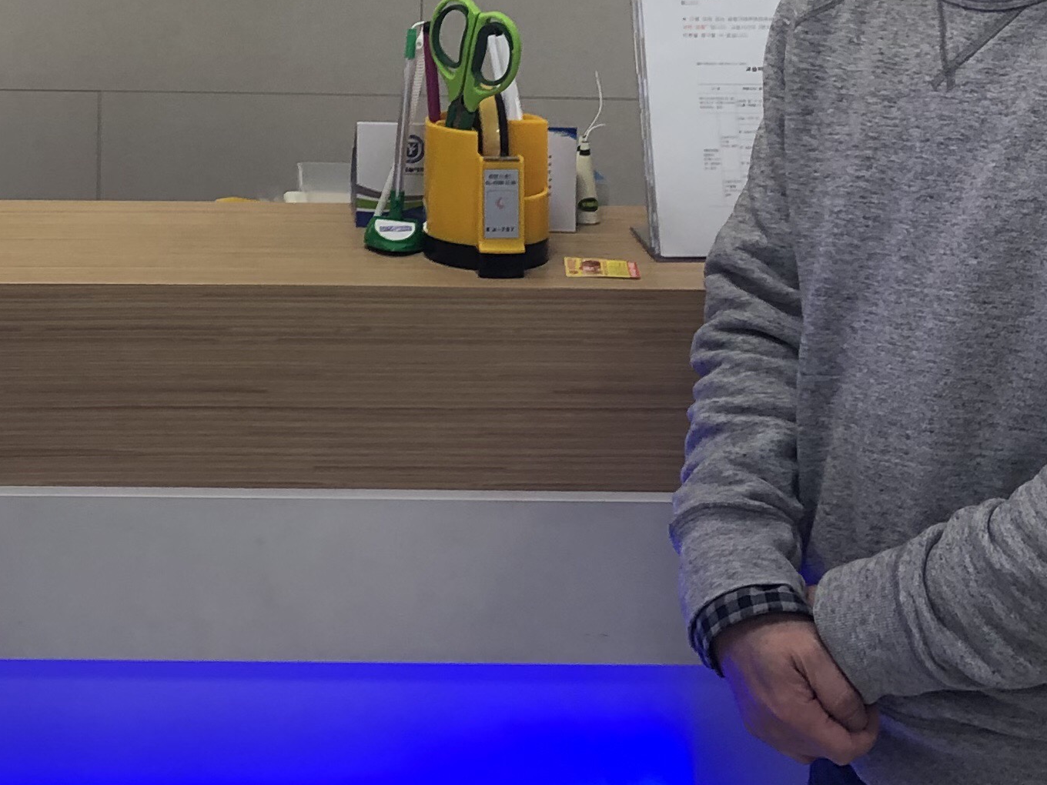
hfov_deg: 22.9
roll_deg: -0.1
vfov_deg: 17.1
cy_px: -126
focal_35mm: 83
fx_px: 2510
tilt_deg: -5.7
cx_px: 93
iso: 20
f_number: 1.8
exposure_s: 1/40
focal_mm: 3.99
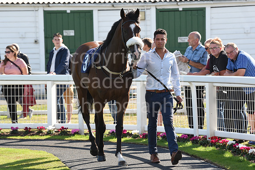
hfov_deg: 11.1
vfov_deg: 7.4
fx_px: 1311
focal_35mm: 185
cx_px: 128
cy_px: 85
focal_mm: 185
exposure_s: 1/800
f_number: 6.3
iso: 500
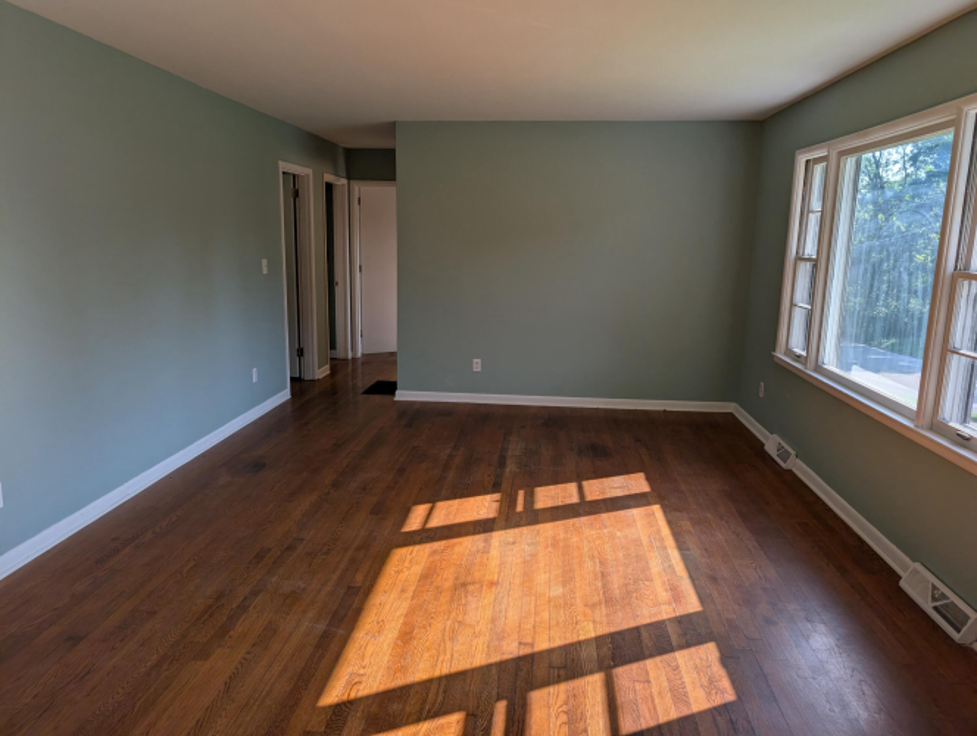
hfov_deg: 71.5
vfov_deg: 56.9
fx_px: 678
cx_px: 488
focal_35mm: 24
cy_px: 368
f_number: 1.68
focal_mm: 6.9
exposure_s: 1/256
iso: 21
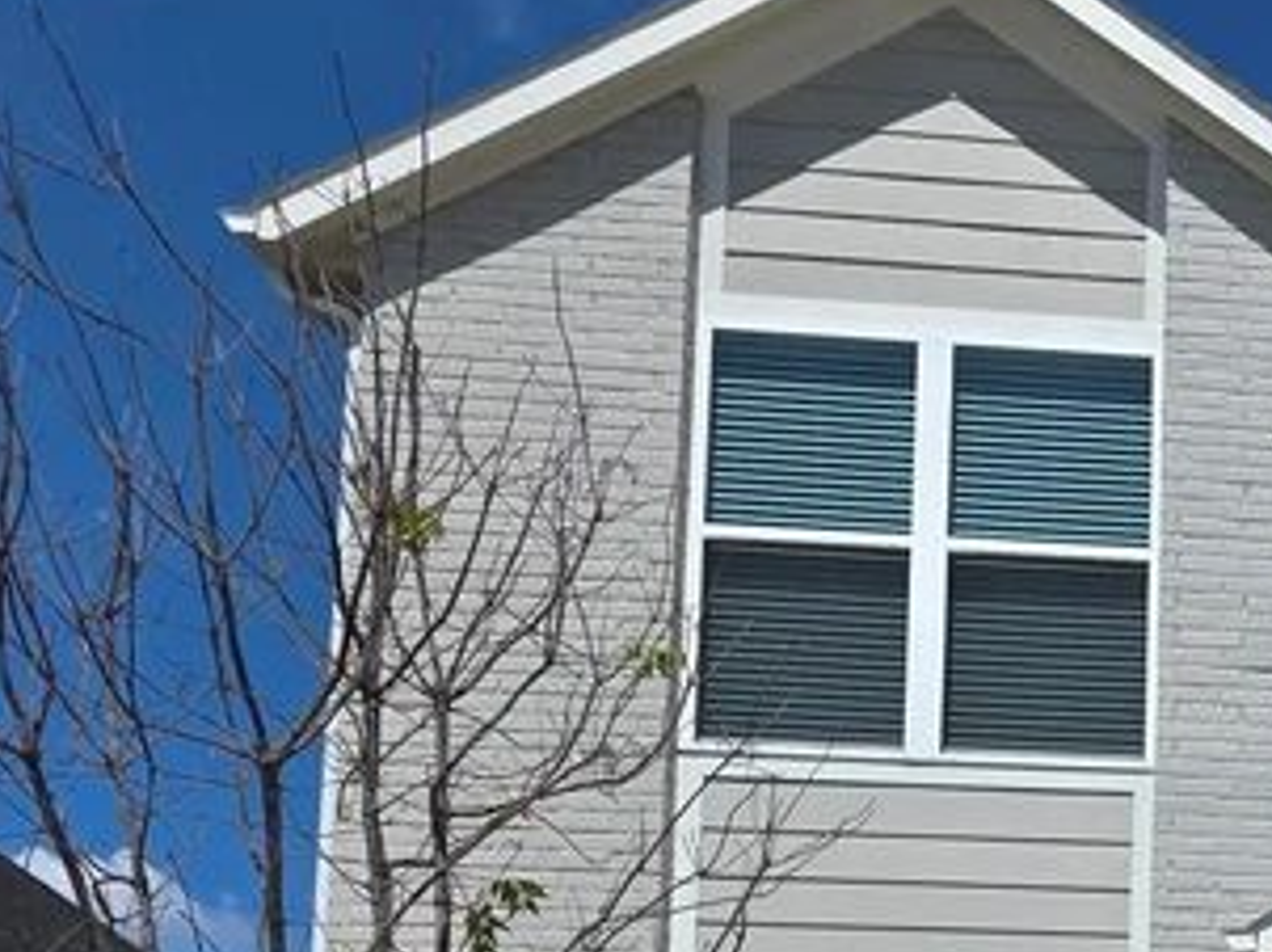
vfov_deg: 17.5
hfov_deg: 20.3
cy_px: 1297
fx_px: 2864
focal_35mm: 78
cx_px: 2068
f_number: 1.7
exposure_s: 1/7944
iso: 50
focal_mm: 6.3
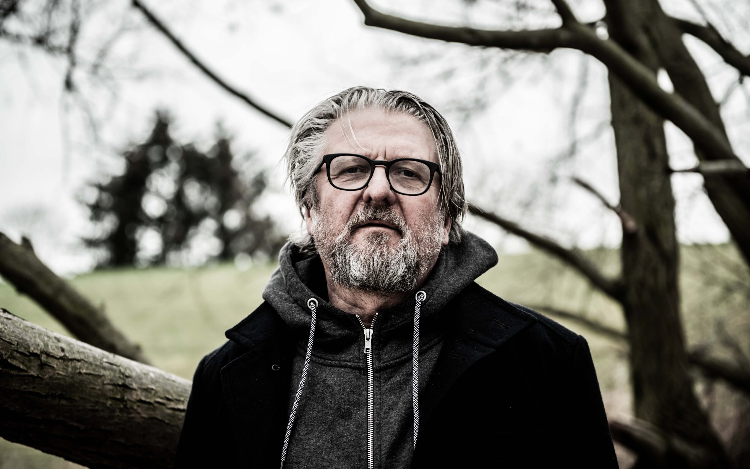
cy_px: 221
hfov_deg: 28.6
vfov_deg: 18.1
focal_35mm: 72
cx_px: 372
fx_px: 1472
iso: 100
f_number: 2.8
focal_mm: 70
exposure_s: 1/320
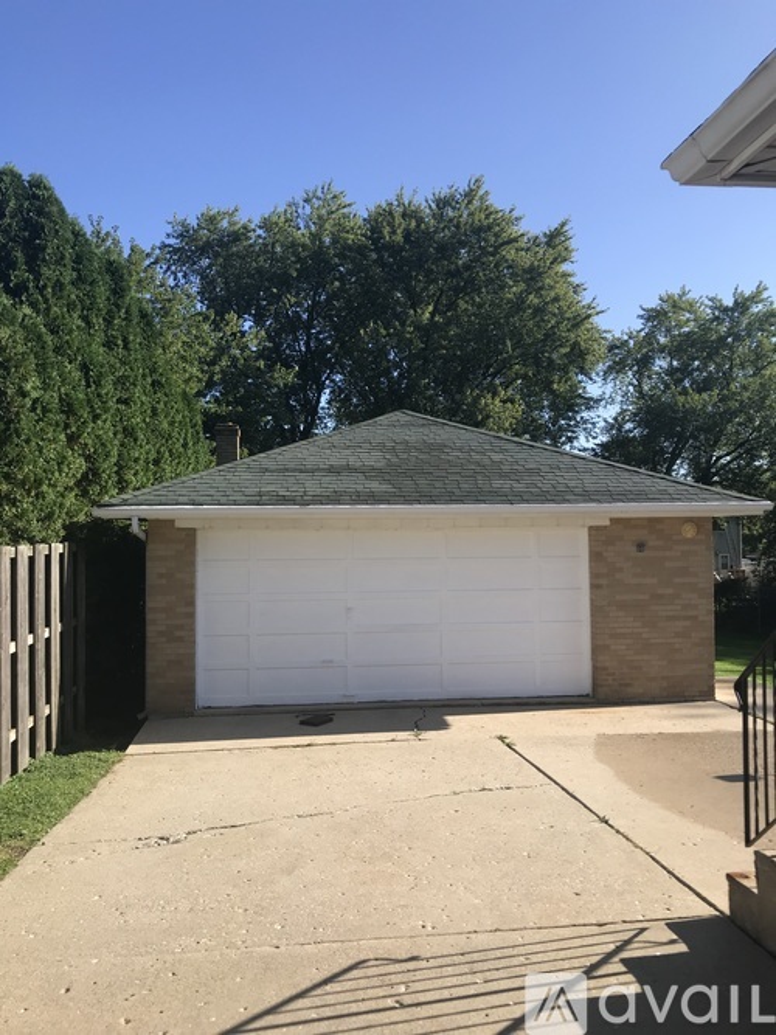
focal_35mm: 28
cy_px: 518
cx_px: 388
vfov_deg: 63.5
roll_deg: +0.2
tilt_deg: +4.7
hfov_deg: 49.7
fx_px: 837
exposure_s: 1/1429
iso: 20
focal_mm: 3.99
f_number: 1.8
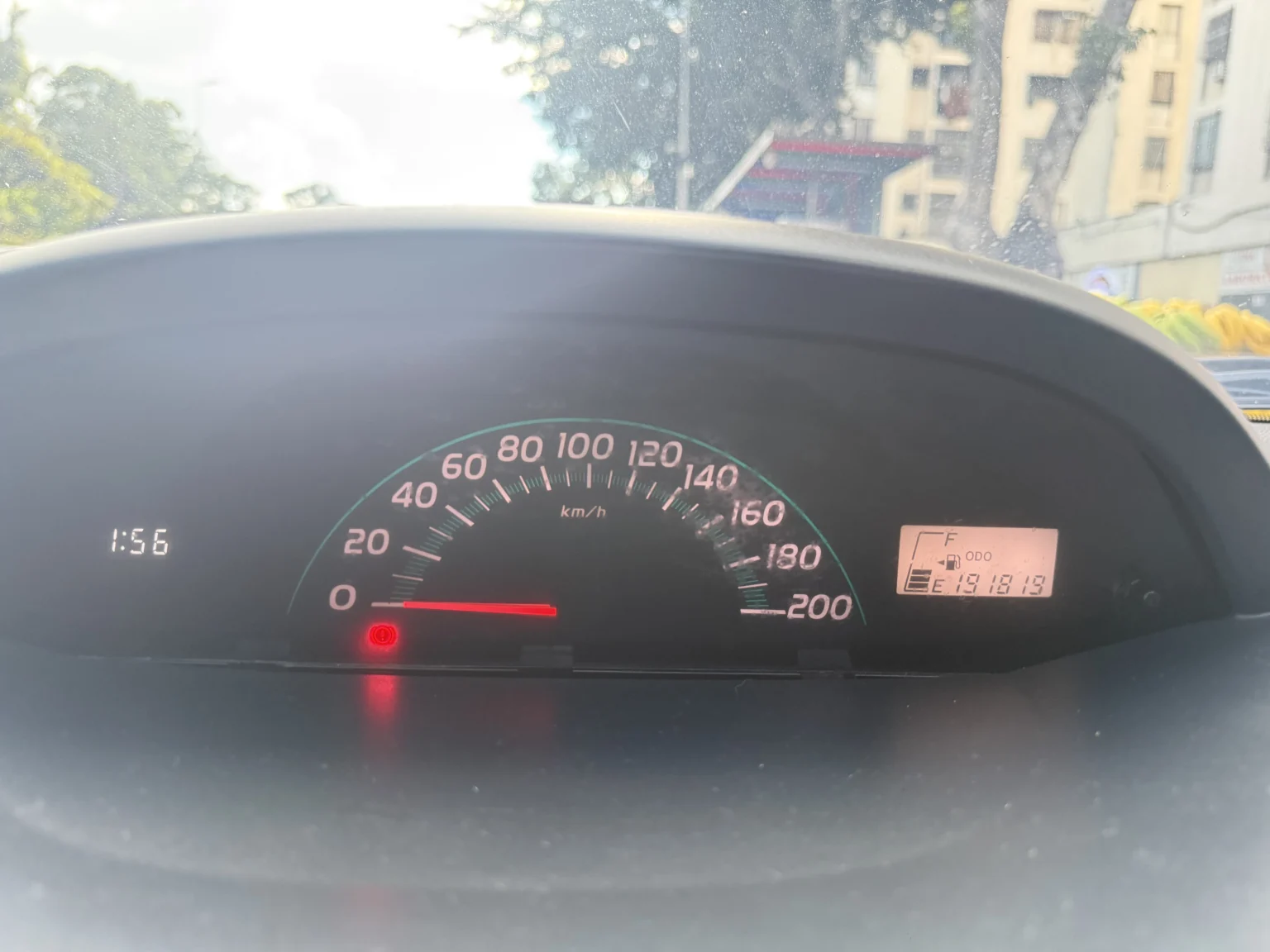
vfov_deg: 56.8
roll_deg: -2.5
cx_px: 635
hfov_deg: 71.6
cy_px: 476
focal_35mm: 24
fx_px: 881
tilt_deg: -8.9
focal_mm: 6.76
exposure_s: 1/60
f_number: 1.78
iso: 500
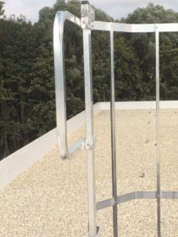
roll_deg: +1.9
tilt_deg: -9.5
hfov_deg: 25.8
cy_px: 111
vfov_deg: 34.3
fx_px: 384
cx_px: 135
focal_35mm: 56
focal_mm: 4.15
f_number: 2.2
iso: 32
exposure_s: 1/3425
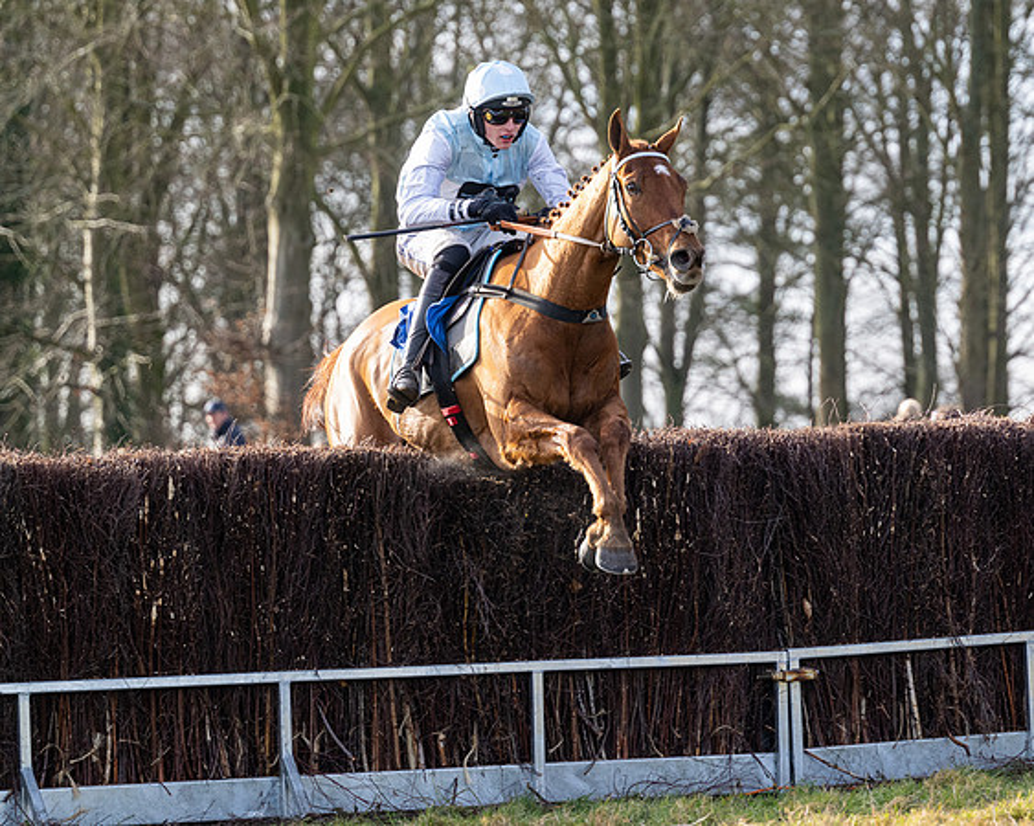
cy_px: 385
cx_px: 702
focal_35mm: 230
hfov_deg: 8.4
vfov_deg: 6.7
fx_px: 7047
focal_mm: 160
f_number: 4
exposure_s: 1/1250
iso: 800
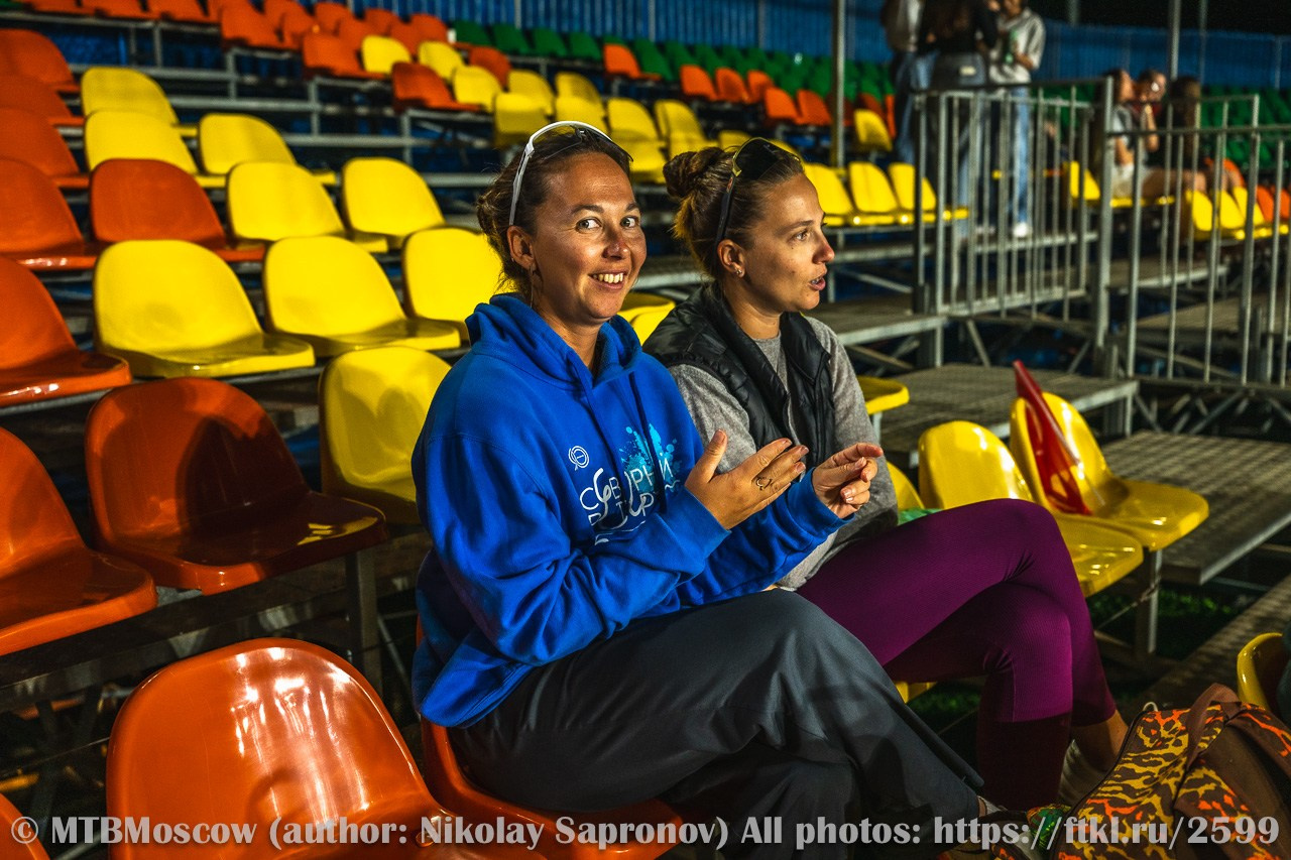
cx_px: 646
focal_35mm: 37
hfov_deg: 51.9
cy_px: 430
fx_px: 1327
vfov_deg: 35.9
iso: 1600
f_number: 3.5
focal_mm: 37
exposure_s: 1/640
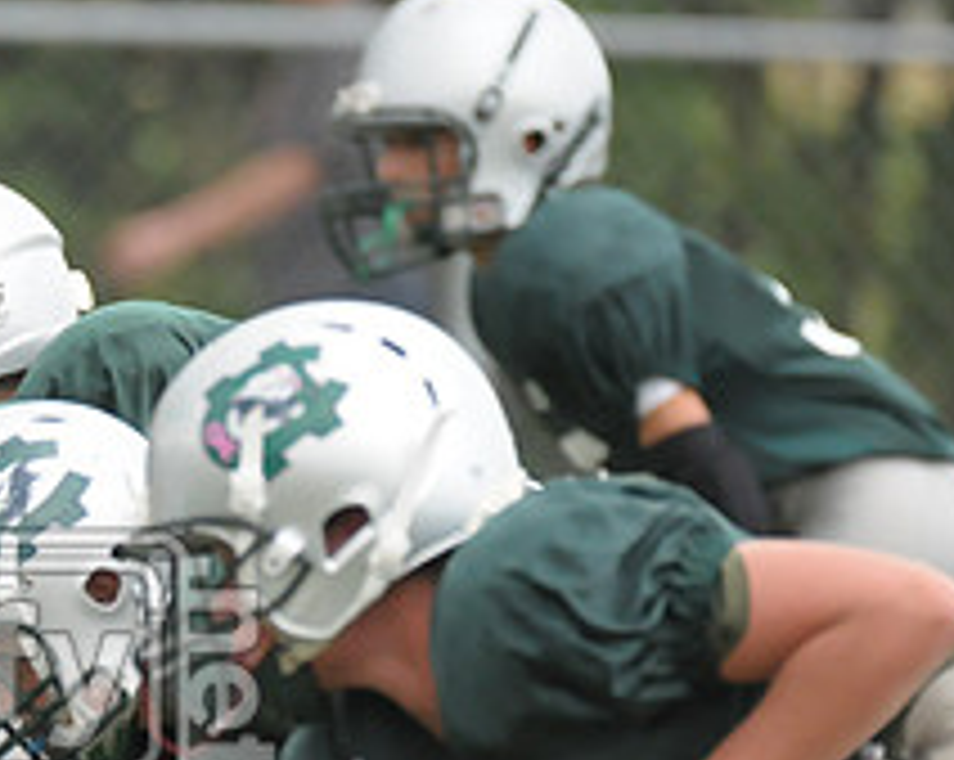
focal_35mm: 1348
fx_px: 38008
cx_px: -306
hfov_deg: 1.4
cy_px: 699
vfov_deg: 1.1
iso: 1600
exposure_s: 1/2000
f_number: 4
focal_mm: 350
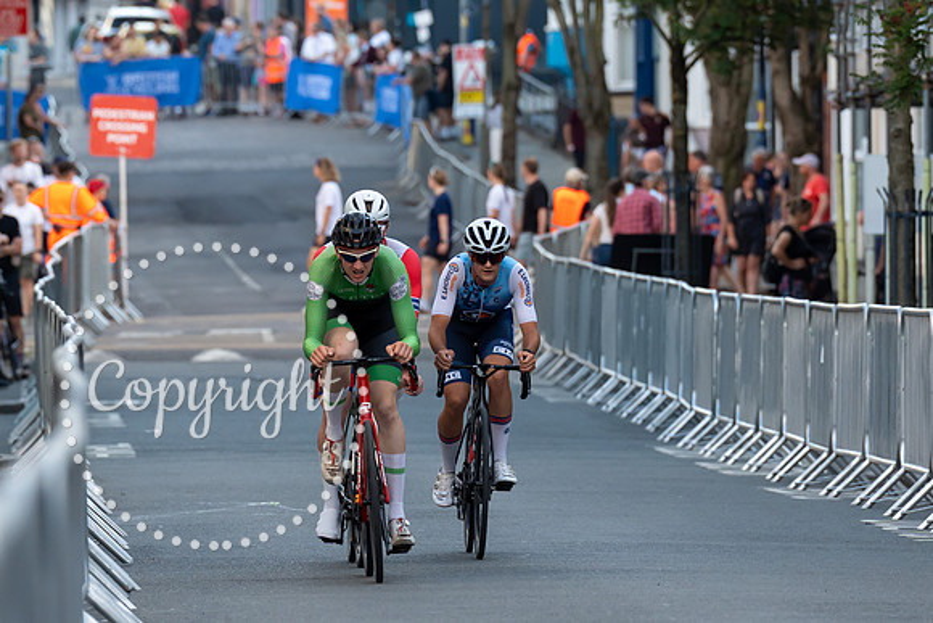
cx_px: 476
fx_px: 10376
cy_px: 401
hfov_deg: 5.1
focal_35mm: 400
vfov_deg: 3.4
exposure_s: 1/640
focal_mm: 200
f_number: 4
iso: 1000
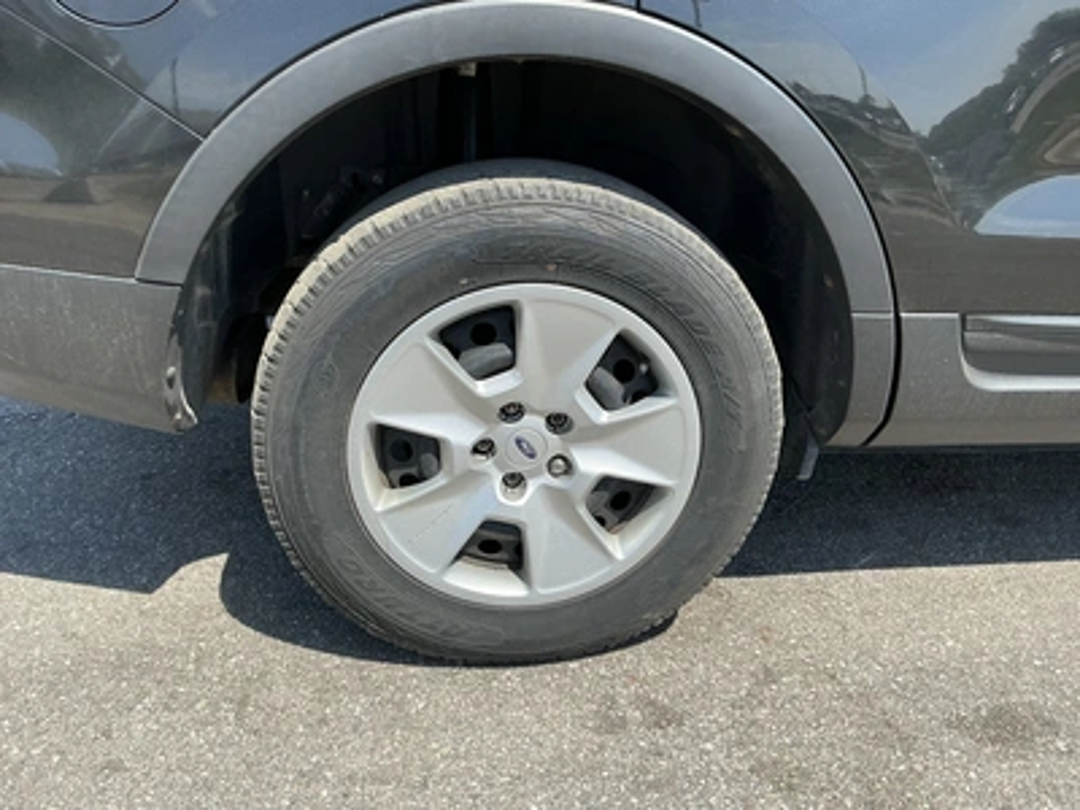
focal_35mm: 28
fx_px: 874
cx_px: 540
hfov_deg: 63.4
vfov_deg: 49.7
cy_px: 405
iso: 25
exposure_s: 1/883
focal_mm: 3
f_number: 1.8
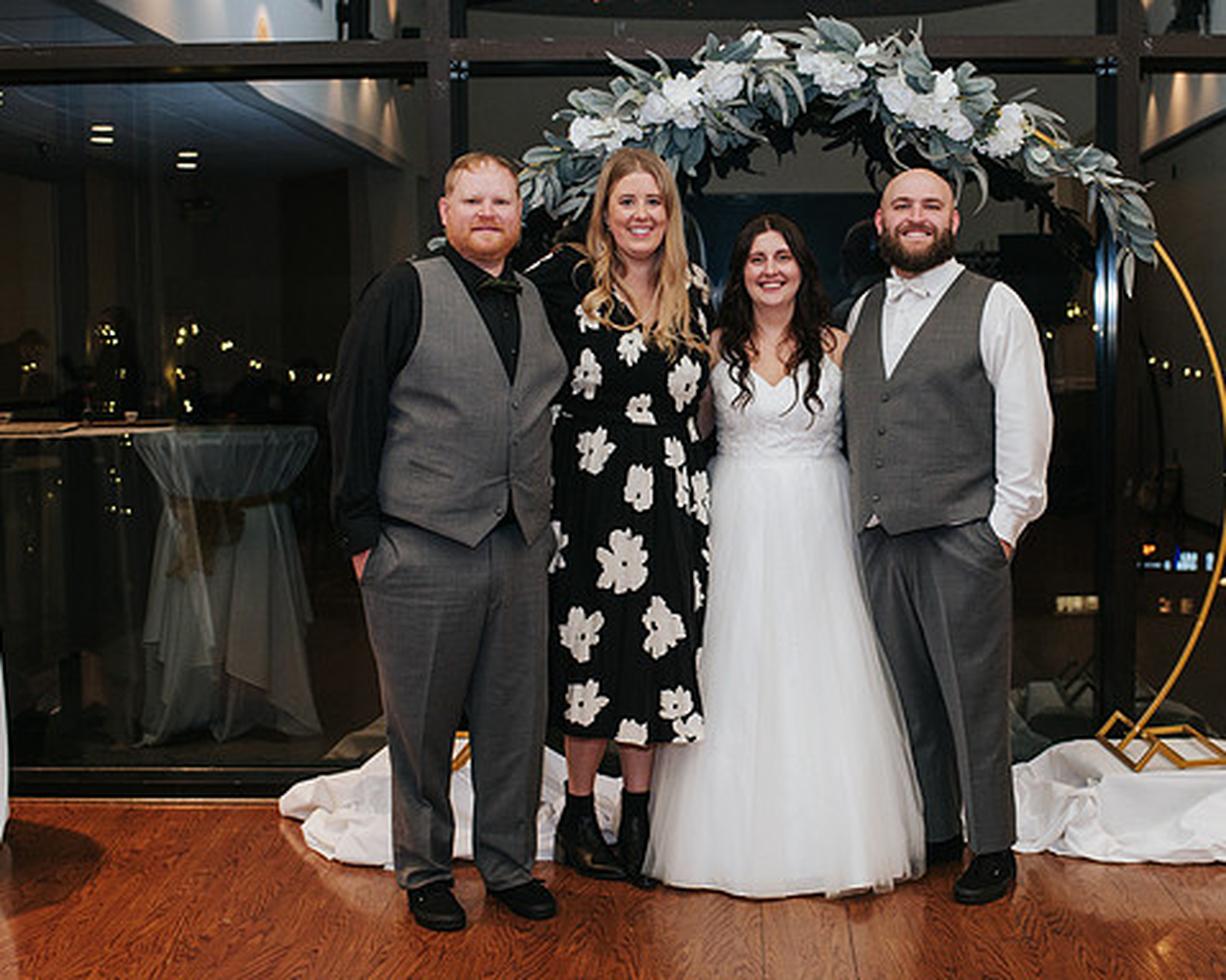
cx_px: 745
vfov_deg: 31.4
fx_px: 1741
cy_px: 479
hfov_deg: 38.6
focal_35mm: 48
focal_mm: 35
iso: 800
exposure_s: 1/200
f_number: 3.2
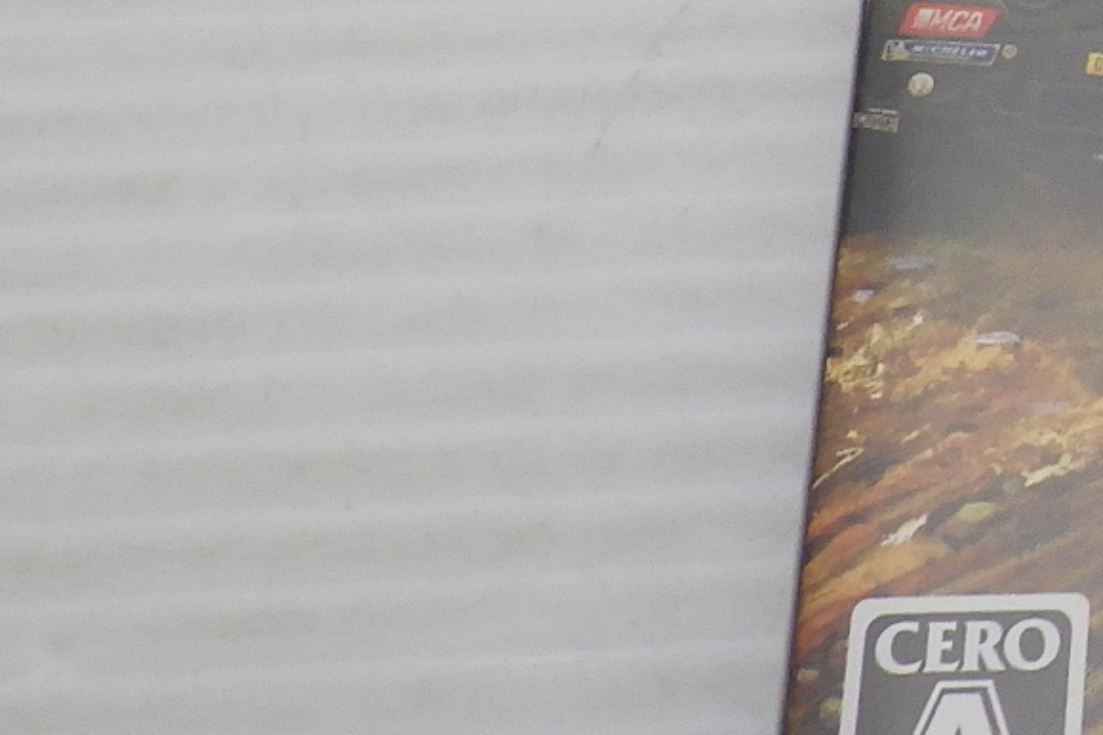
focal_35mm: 103
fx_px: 3156
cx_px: 1821
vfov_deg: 13.0
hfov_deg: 17.2
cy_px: -109
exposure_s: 1/200
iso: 200
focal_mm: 5
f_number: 4.2
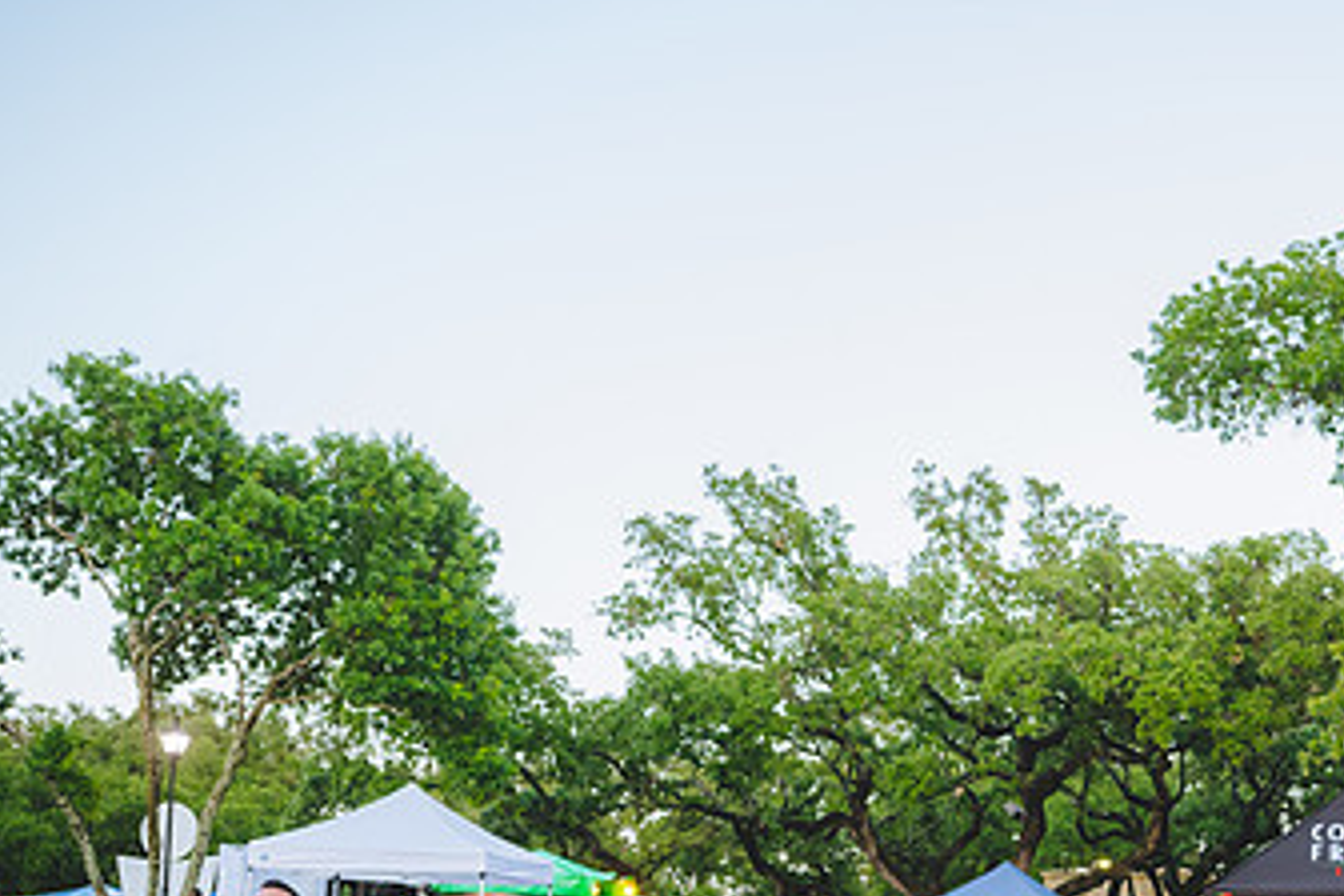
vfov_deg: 19.5
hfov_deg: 28.8
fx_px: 2576
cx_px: 992
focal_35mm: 69
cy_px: 758
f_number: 3.5
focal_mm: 40
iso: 500
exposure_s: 1/100
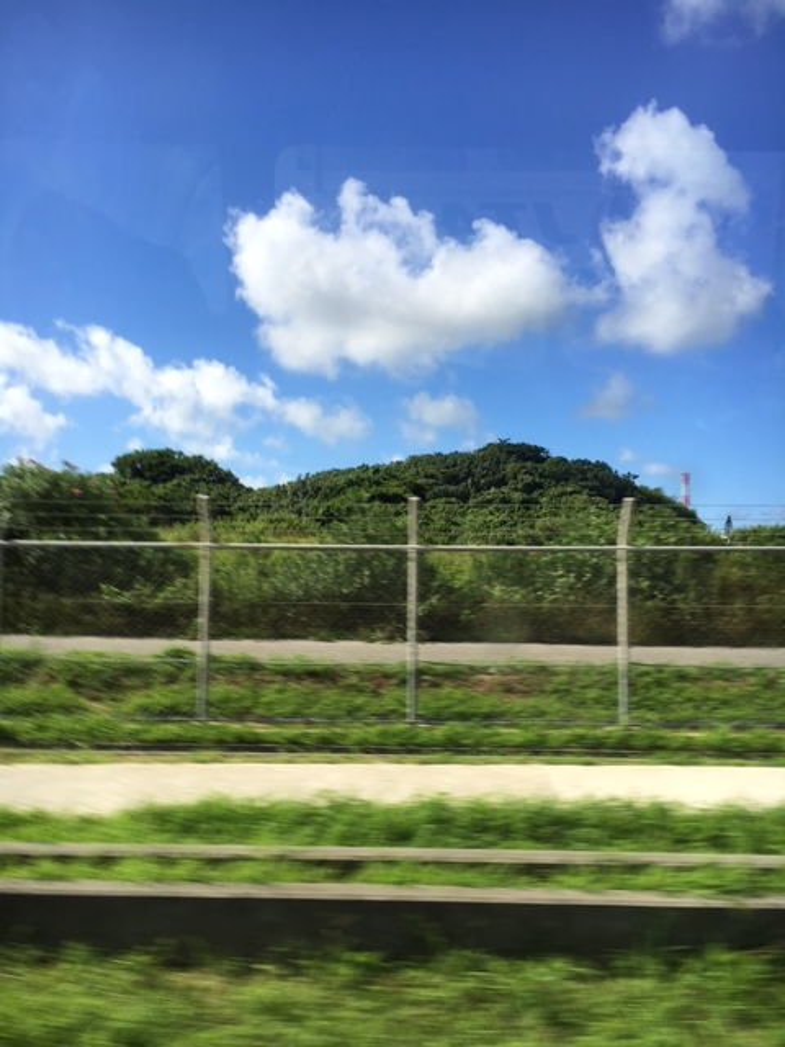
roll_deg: -0.5
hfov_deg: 48.2
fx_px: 877
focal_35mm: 29
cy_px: 524
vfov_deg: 61.7
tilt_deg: +1.0
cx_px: 392
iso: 25
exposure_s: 1/142
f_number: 2.2
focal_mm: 4.15
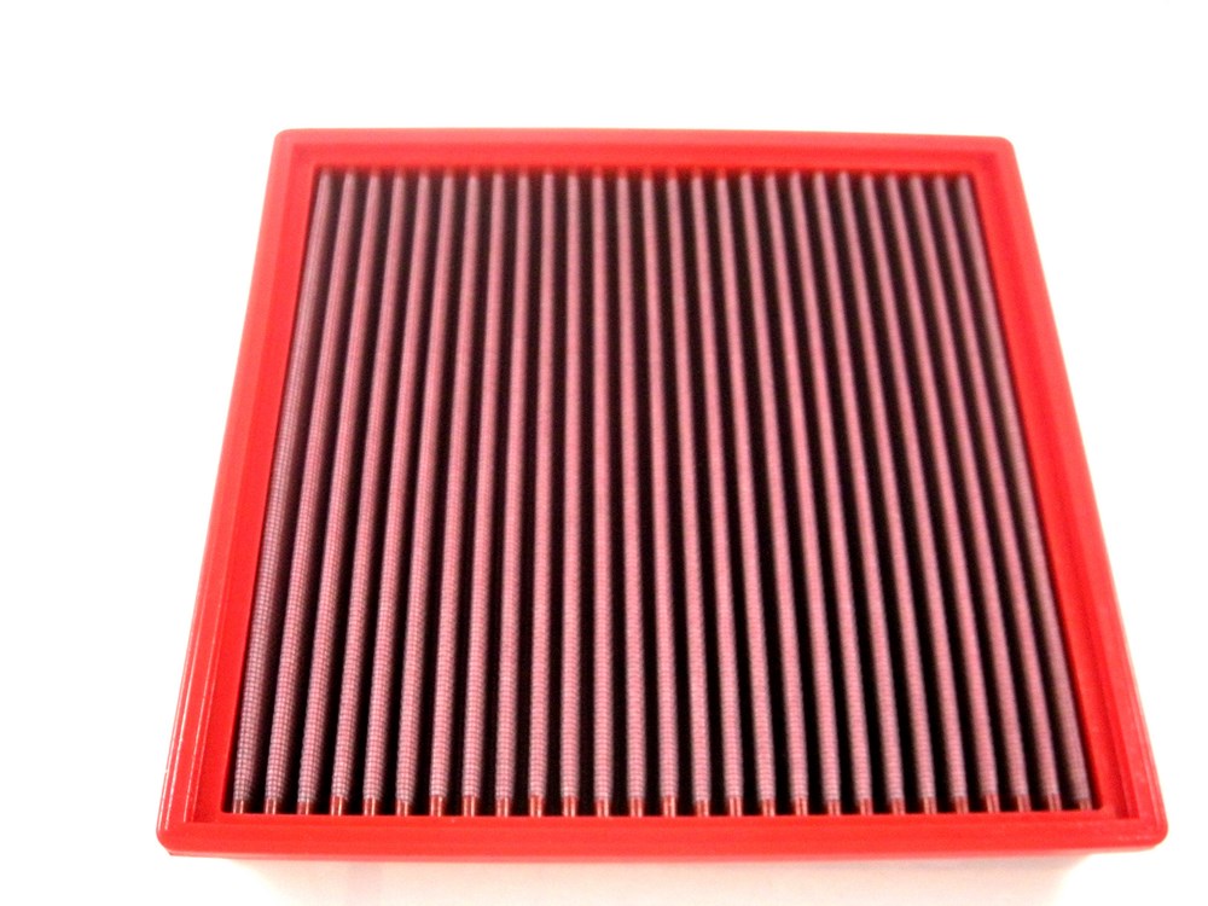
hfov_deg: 52.6
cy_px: 453
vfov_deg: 40.7
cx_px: 604
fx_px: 1221
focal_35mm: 35
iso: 400
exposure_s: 1/60
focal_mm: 5.7
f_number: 2.8
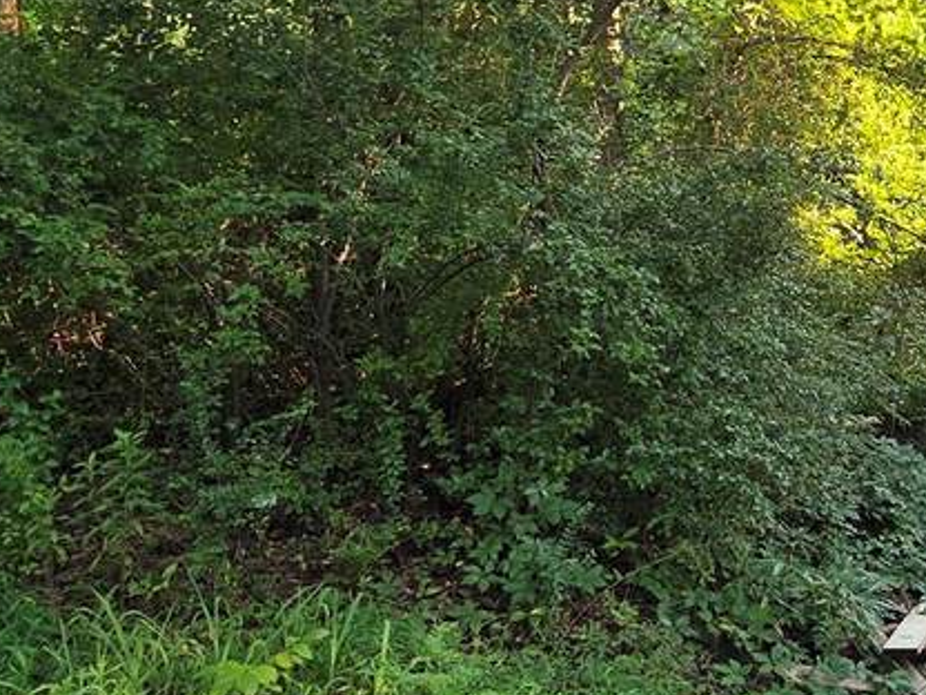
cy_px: 192
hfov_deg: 42.4
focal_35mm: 40
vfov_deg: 35.3
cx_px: 855
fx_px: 1070
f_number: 1.9
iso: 50
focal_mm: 2.2
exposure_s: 1/120
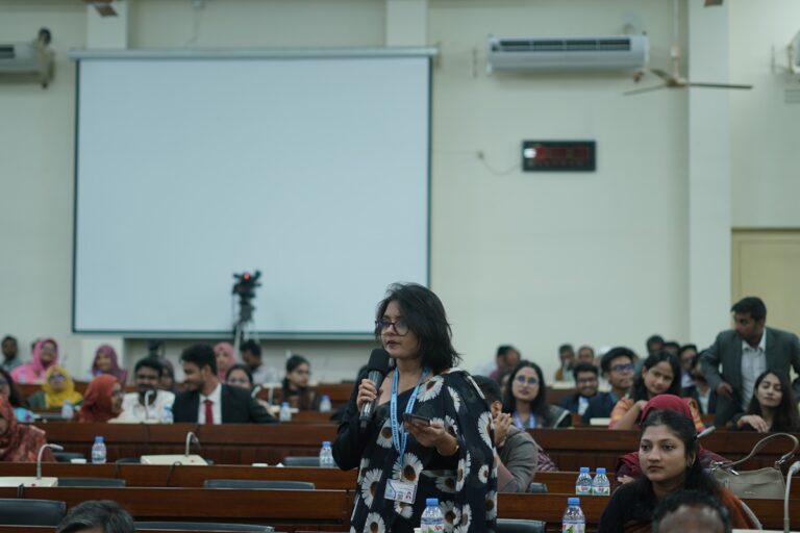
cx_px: 400
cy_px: 266
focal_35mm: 75
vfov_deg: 18.2
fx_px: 1667
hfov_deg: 27.0
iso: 250
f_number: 1.8
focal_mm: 50
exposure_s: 1/160
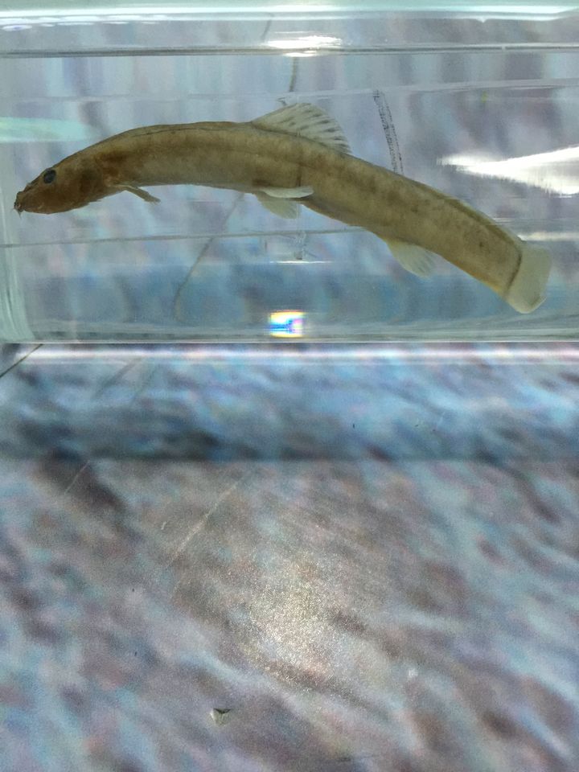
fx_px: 647
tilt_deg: -54.3
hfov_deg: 48.2
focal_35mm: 29
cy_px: 386
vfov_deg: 61.7
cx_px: 290
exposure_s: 1/17
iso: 125
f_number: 2.2
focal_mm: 4.15
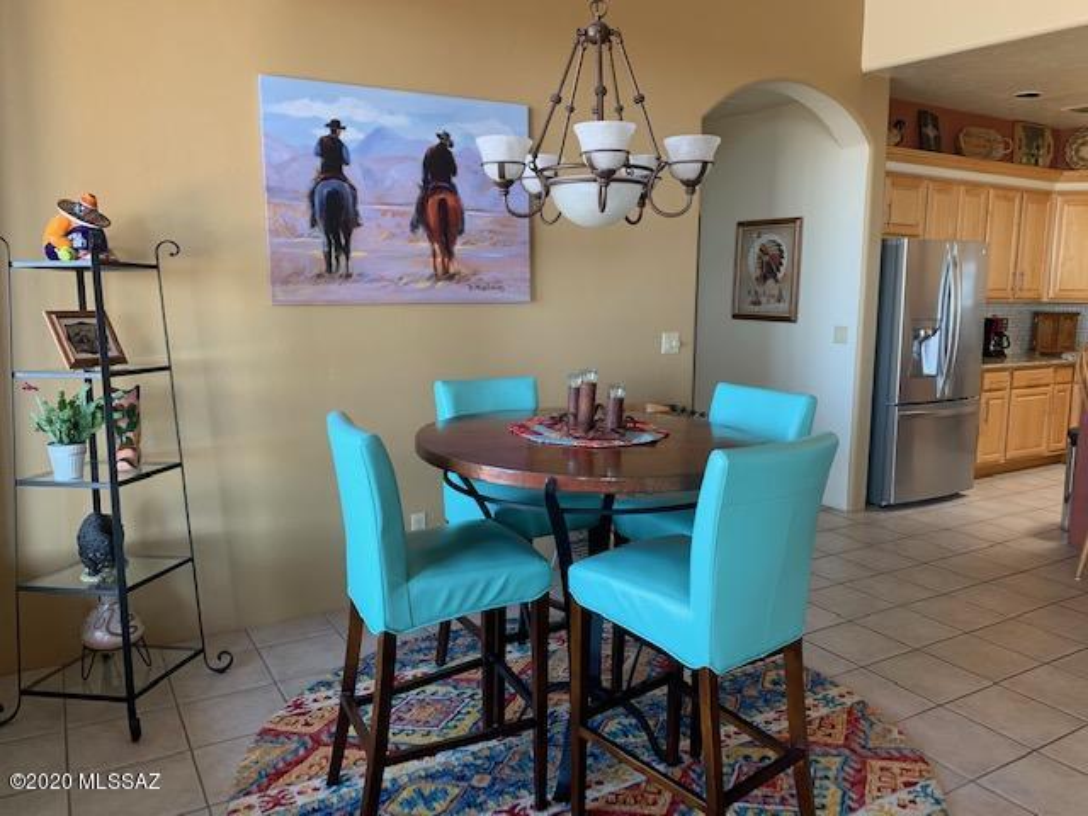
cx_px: 544
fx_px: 817
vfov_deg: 53.1
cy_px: 408
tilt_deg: -7.0
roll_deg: -0.1
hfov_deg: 67.3
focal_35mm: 26
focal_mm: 4.25
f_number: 1.8
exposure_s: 1/77
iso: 100
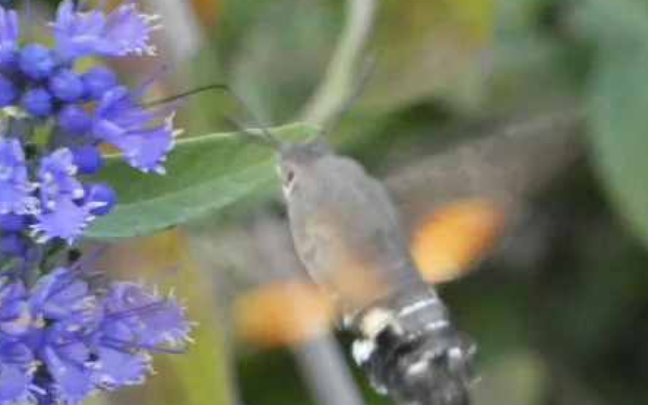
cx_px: 200
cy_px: 284
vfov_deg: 1.6
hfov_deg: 2.6
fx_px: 14377
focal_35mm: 814
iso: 1600
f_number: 5.6
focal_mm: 95.2
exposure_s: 1/80
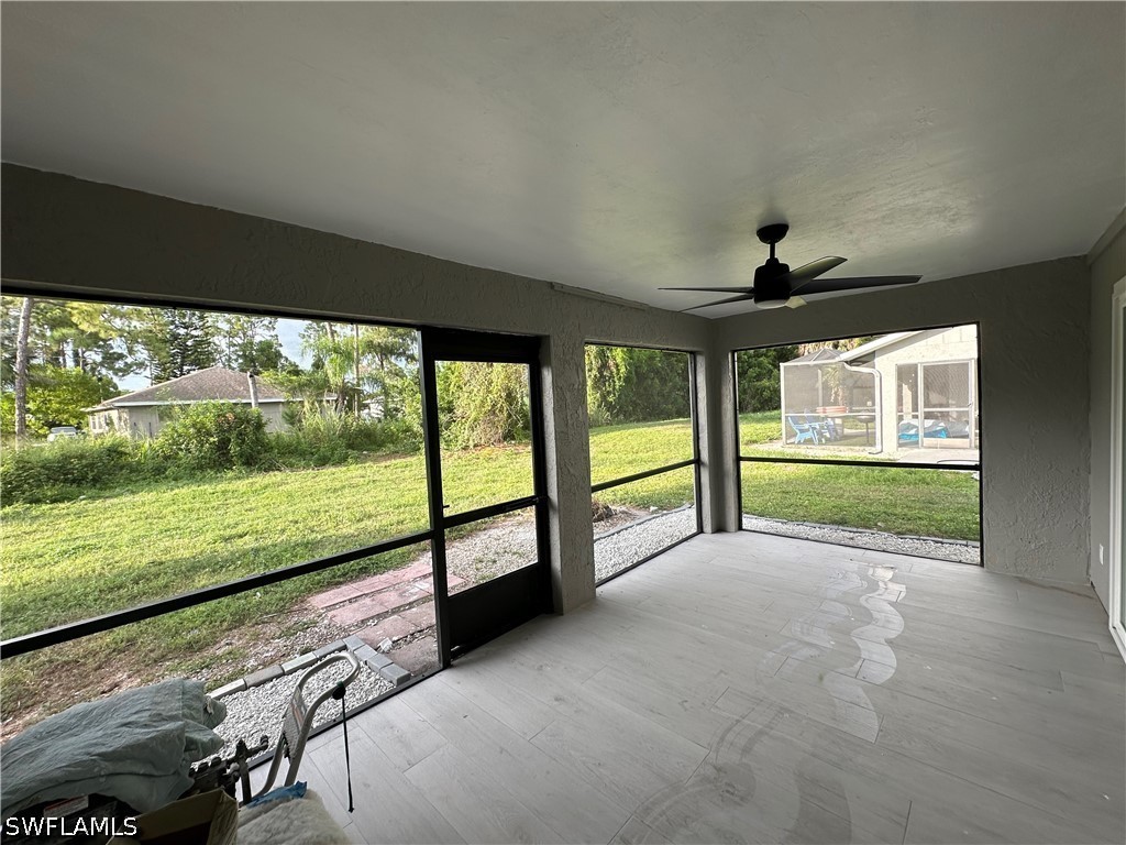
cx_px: 563
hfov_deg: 102.1
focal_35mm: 14
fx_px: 455
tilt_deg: -2.1
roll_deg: +3.0
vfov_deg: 85.7
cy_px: 422
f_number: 2.2
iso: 40
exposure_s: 1/149
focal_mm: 2.22
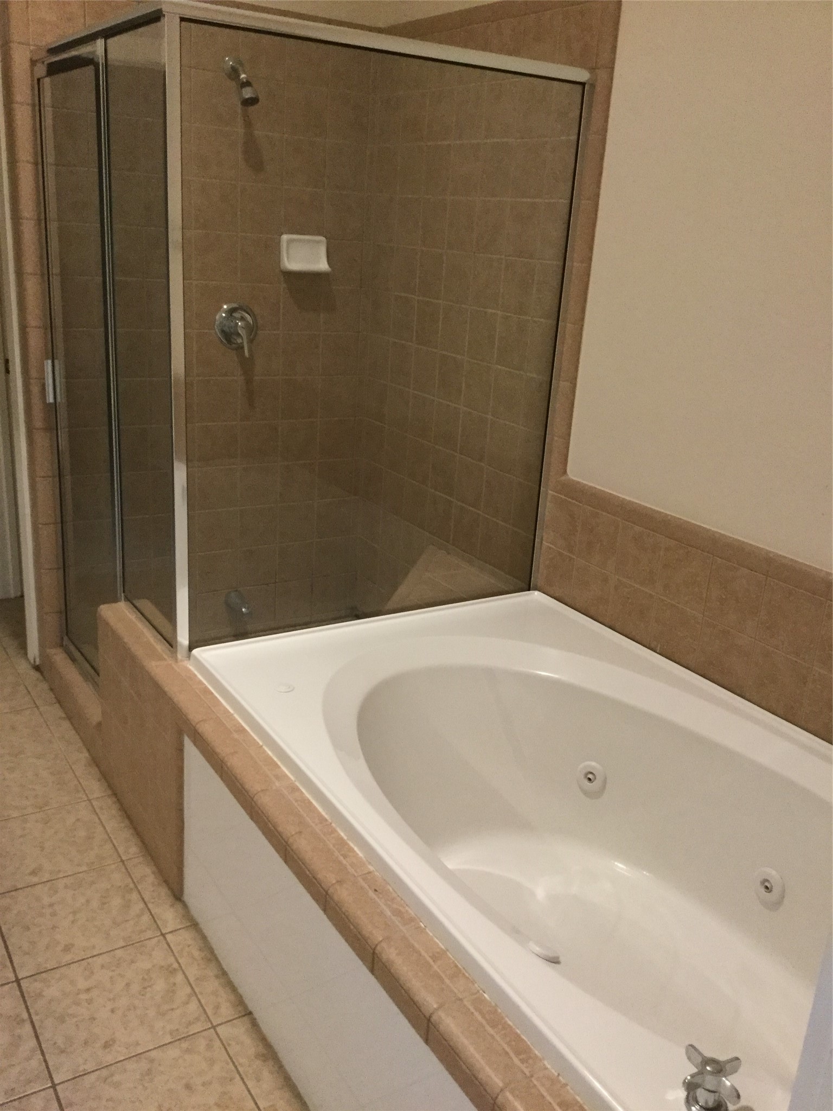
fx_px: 995
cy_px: 556
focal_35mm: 31
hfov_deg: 45.4
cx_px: 416
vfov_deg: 58.4
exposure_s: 1/30
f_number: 2.4
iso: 160
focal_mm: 3.3
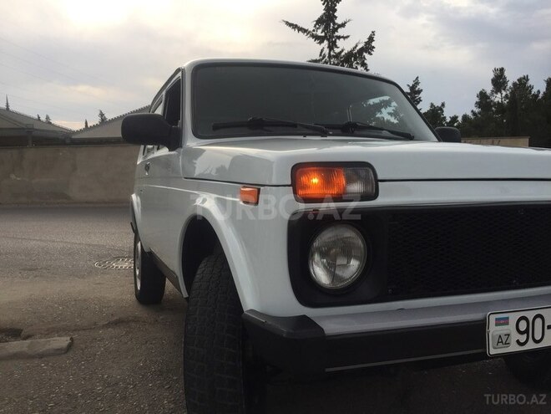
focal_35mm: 29
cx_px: 276
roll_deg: +0.0
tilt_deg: -5.5
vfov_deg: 48.2
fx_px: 462
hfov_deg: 61.7
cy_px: 207
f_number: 2.2
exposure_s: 1/329
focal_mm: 4.15
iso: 32
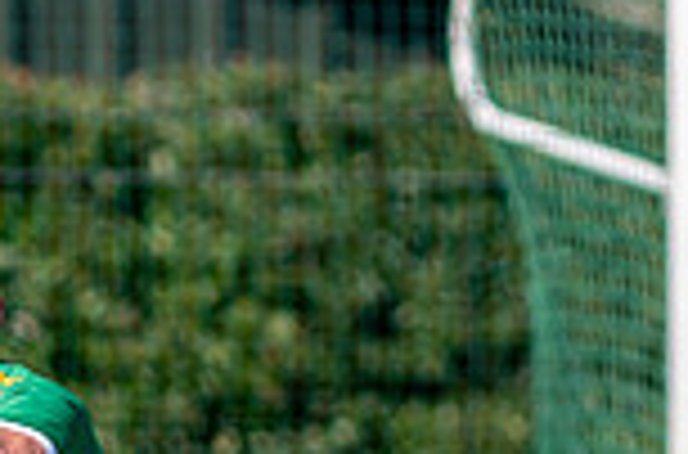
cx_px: -157
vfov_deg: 0.5
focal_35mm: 2640
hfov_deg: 0.8
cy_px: 1053
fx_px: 50298
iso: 110
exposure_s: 1/2000
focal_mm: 300
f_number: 2.8
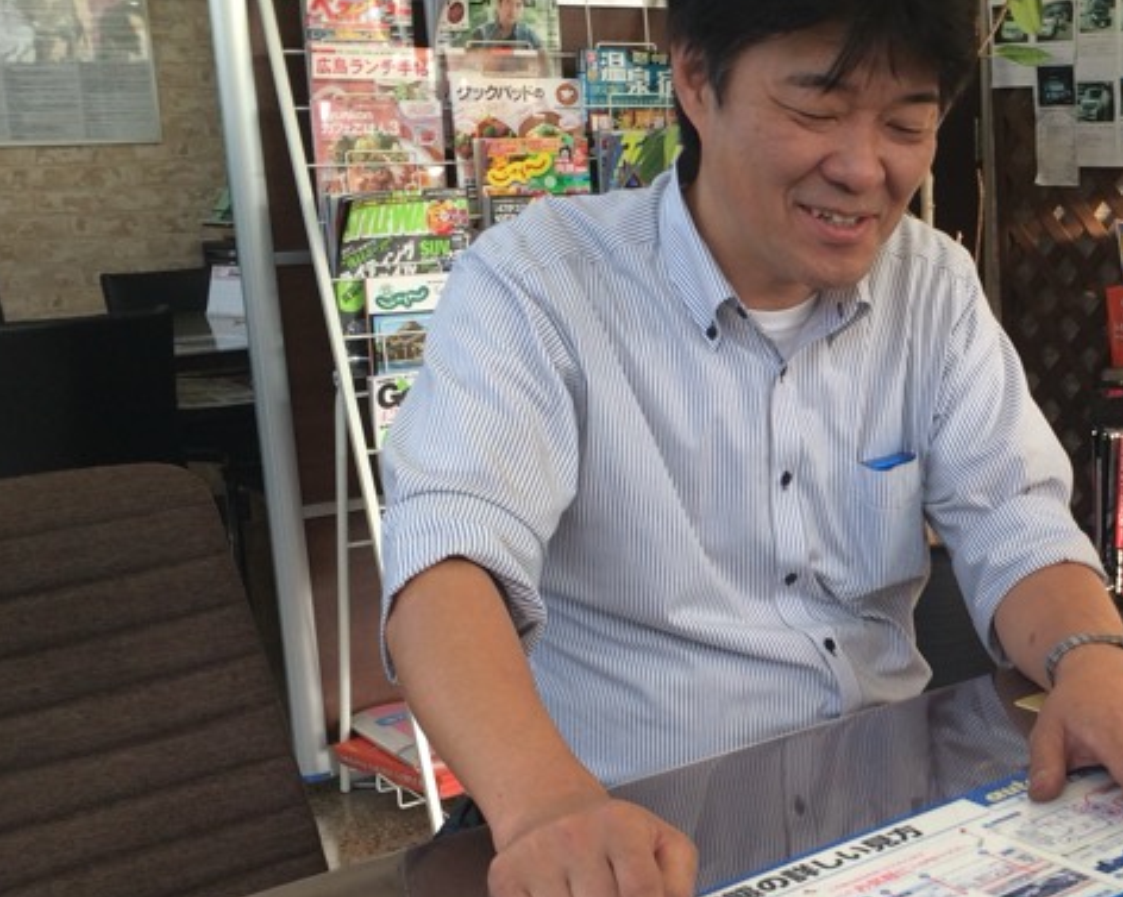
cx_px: 973
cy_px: 532
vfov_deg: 28.0
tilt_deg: -14.9
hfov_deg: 33.3
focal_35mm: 54
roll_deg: +0.8
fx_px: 1794
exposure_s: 1/120
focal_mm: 4.15
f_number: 2.2
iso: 50
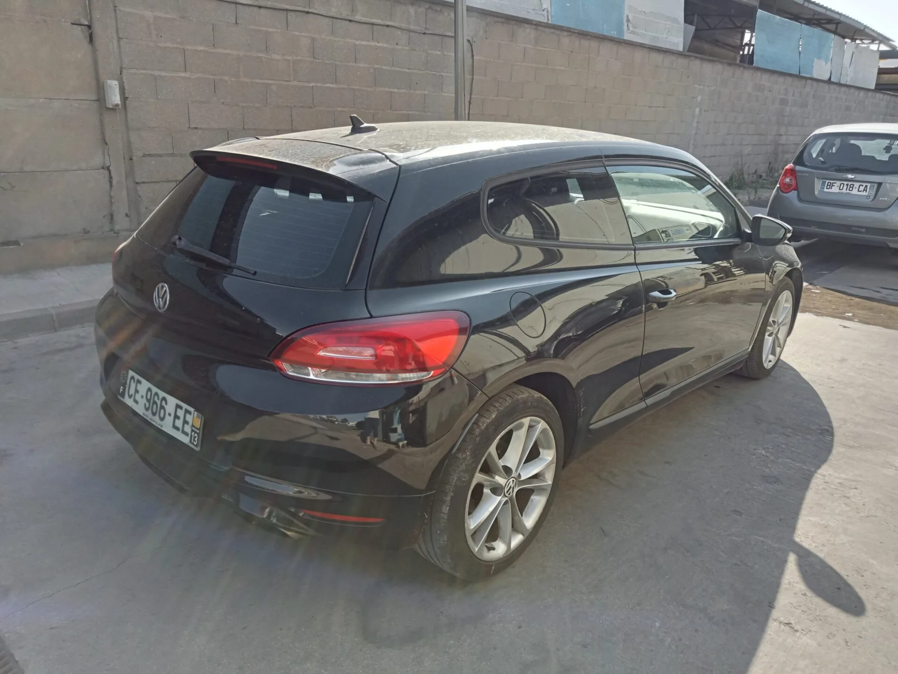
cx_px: 449
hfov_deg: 63.4
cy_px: 337
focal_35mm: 28
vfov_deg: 49.7
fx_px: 726
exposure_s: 1/308
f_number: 2.2
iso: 100
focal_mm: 3.46
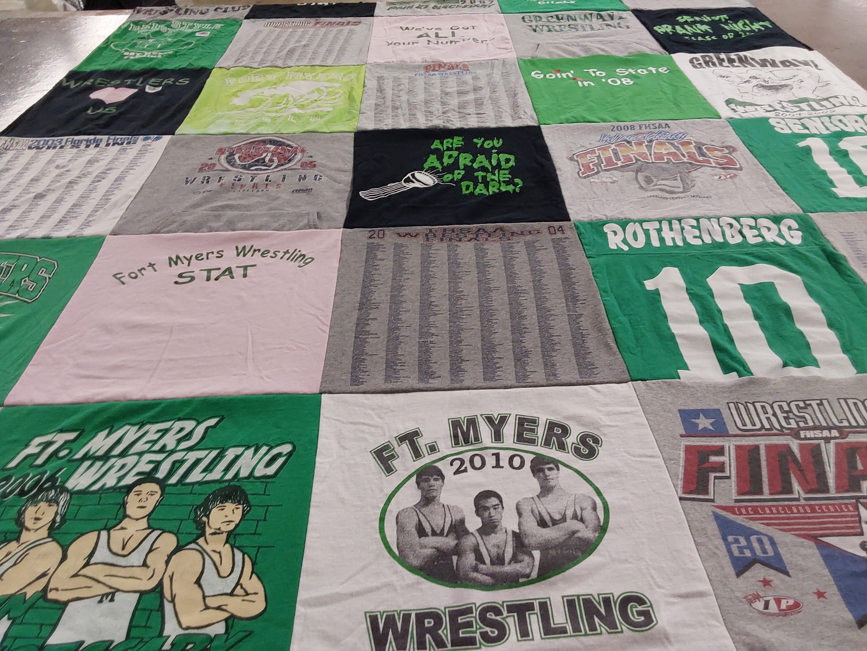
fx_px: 701
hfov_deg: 63.4
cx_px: 434
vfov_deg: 49.7
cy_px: 326
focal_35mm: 28
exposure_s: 1/60
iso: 80
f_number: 1.9
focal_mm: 2.91
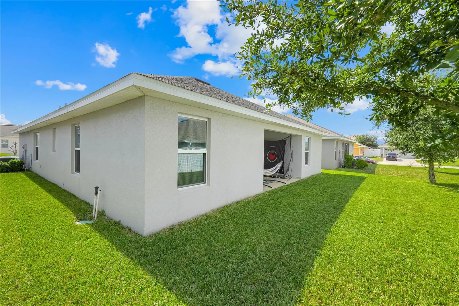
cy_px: 153
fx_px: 191
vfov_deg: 77.3
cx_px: 230
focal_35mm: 15
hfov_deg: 100.4
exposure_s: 1/25
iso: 250
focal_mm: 10
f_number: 9
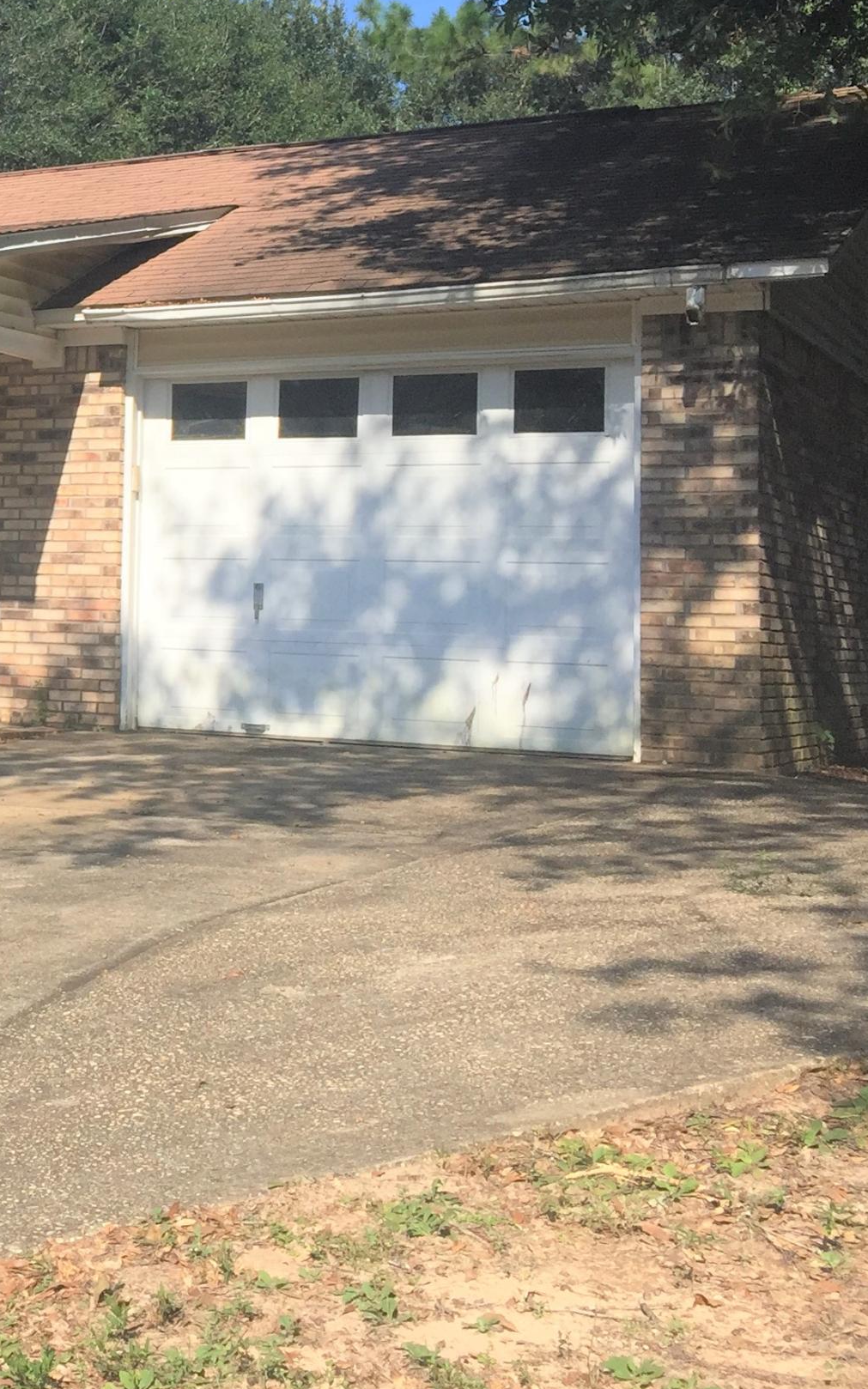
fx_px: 2158
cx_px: -379
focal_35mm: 57
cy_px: 503
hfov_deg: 20.1
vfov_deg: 35.4
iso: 32
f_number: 2.2
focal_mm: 4.15
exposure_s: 1/2083
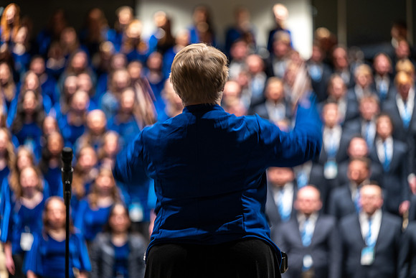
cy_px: 139
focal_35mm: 140
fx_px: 1618
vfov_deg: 9.8
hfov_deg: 14.7
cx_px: 208
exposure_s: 1/10
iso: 200
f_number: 2.8
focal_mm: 140
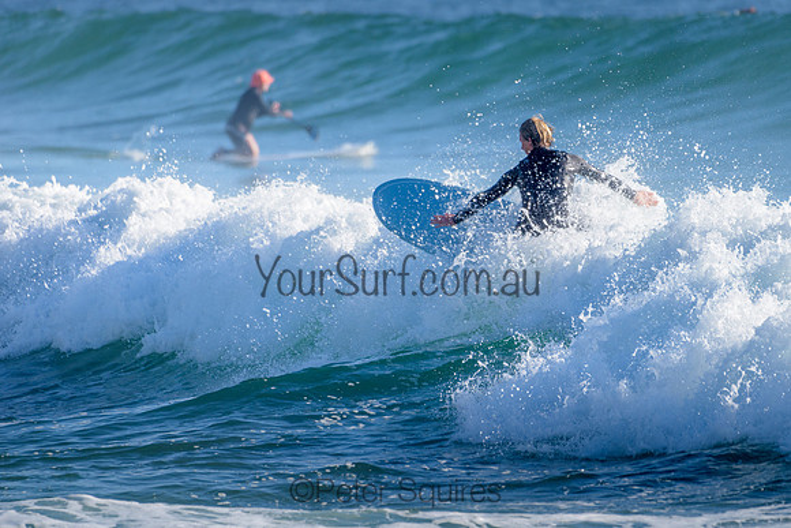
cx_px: 485
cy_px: 244
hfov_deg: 3.4
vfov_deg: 2.2
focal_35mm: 613
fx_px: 13472
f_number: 5.6
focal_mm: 500
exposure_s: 1/2000
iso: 200
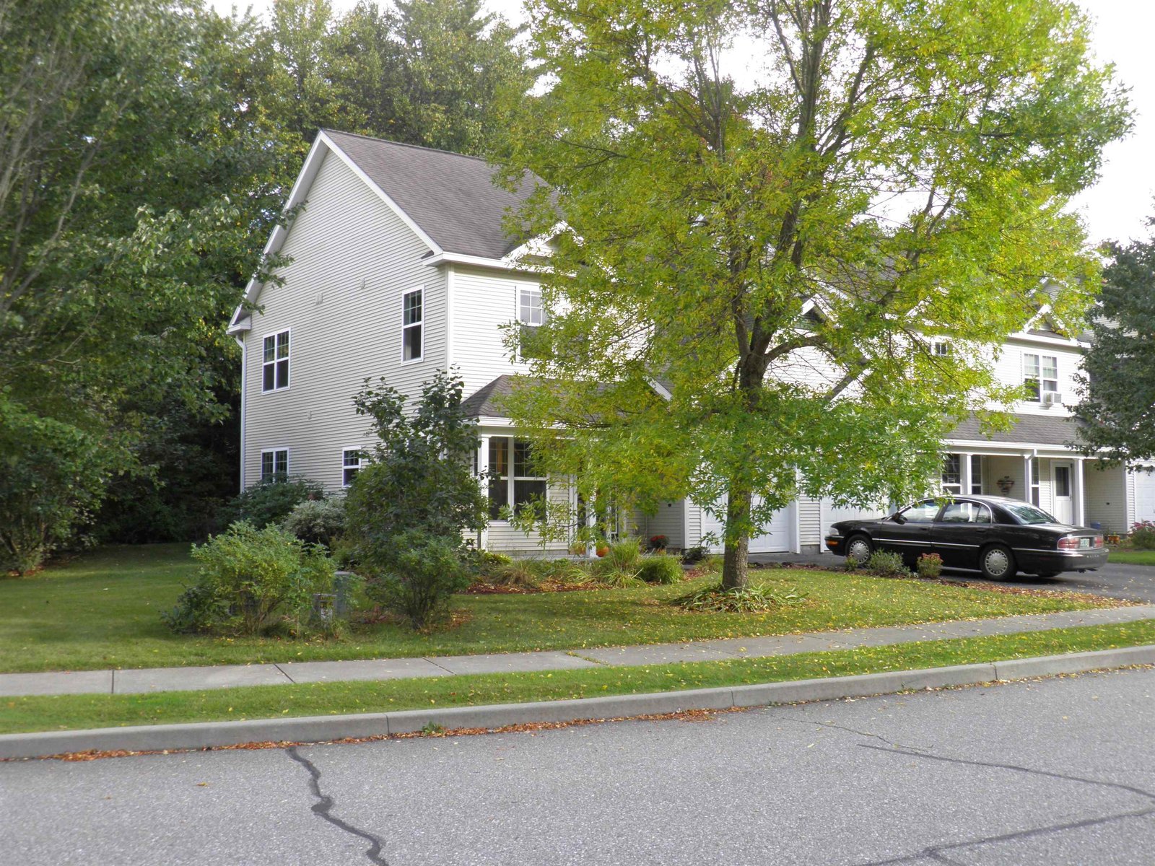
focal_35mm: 35
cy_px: 433
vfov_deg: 40.7
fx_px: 1168
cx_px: 578
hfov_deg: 52.6
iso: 50
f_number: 3.9
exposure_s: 1/60
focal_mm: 6.3
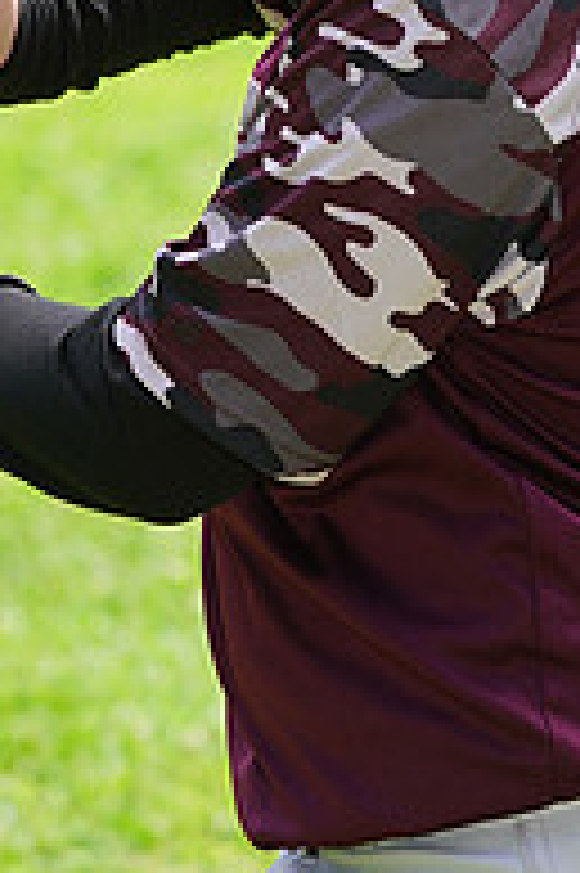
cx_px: 387
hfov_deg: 2.6
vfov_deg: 3.9
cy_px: -230
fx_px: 12661
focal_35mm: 523
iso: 200
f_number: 8
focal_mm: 175
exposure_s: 1/160
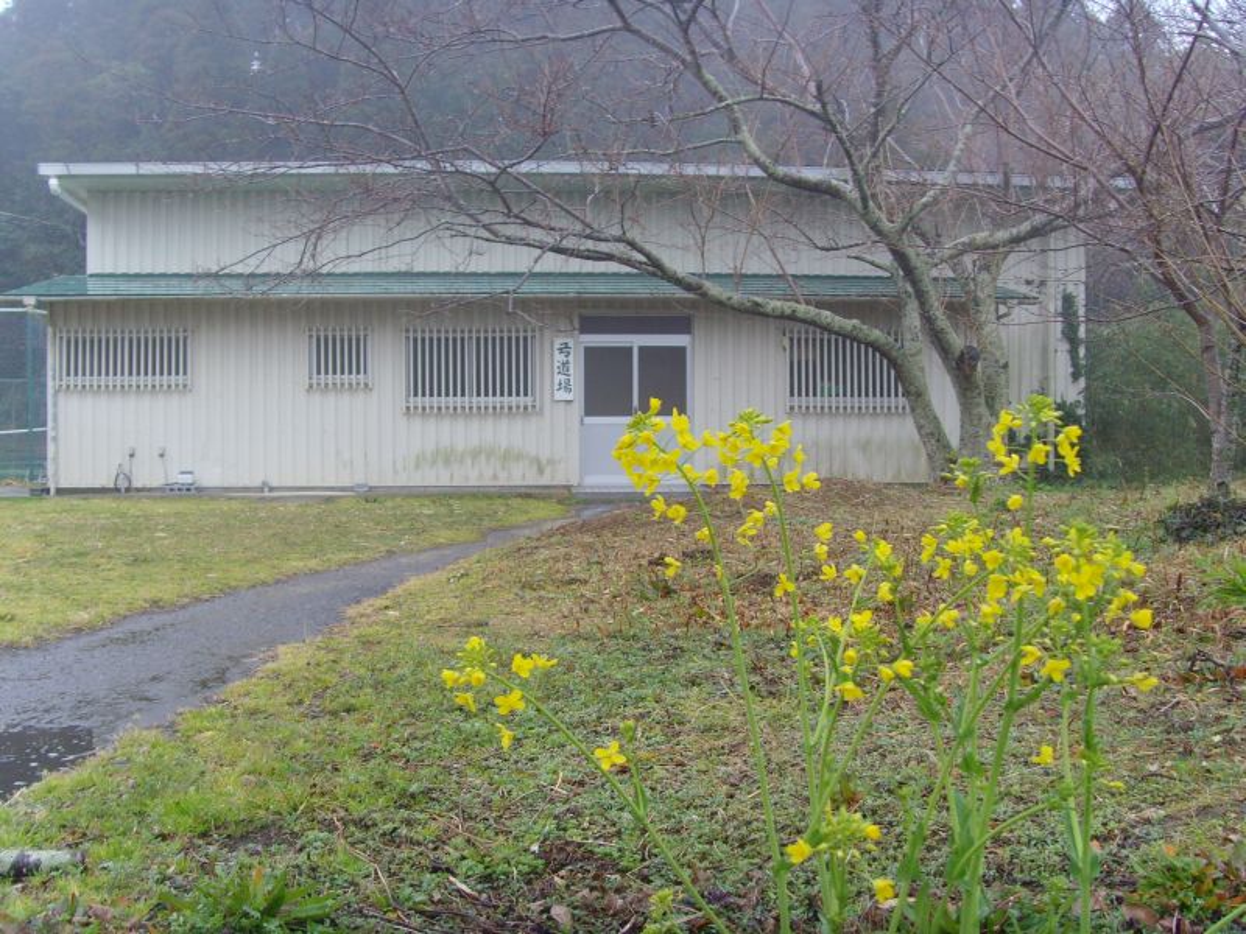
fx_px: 1404
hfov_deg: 47.9
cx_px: 623
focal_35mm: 39
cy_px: 467
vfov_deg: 36.8
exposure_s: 1/45
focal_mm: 6.6
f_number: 3.5
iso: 100
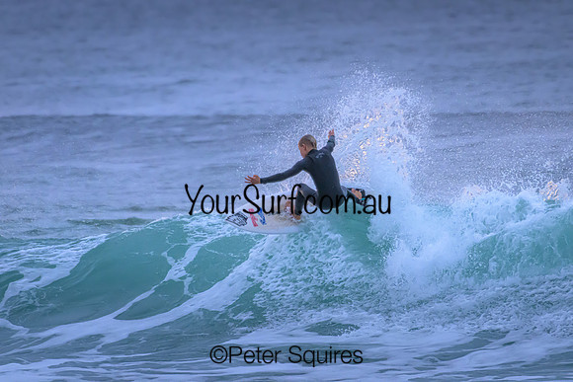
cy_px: 191
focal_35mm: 900
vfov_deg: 1.5
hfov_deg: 2.3
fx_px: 14328
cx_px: 286
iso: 10000
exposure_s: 1/500
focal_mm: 900
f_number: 11
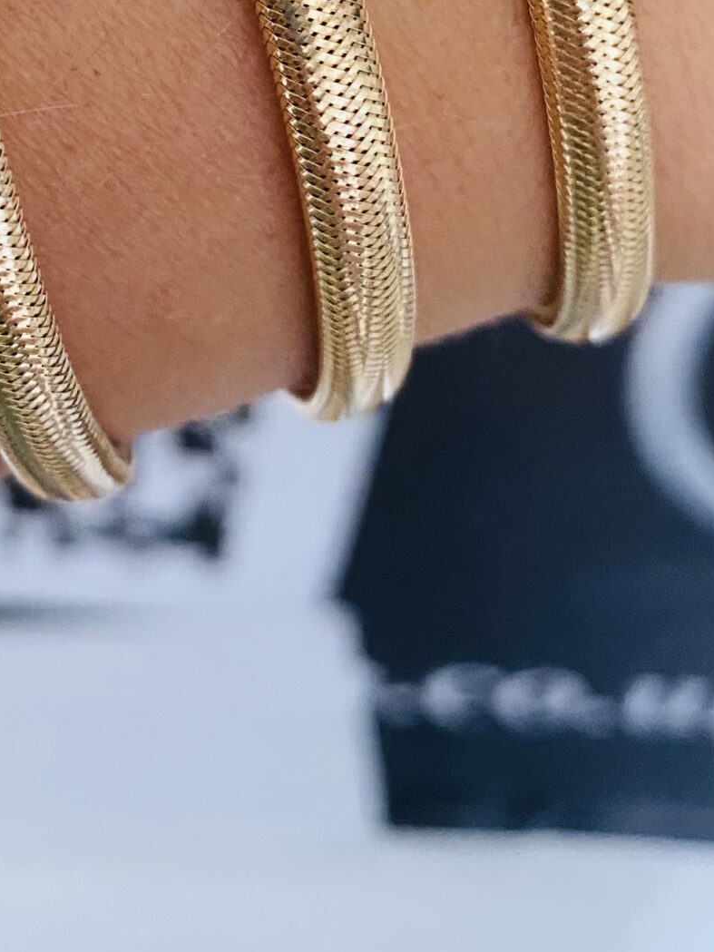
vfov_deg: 28.4
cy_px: -132
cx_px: 157
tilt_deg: -35.7
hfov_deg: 23.7
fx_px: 1677
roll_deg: -6.4
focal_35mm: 61
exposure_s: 1/60
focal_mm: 4.25
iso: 320
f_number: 1.8
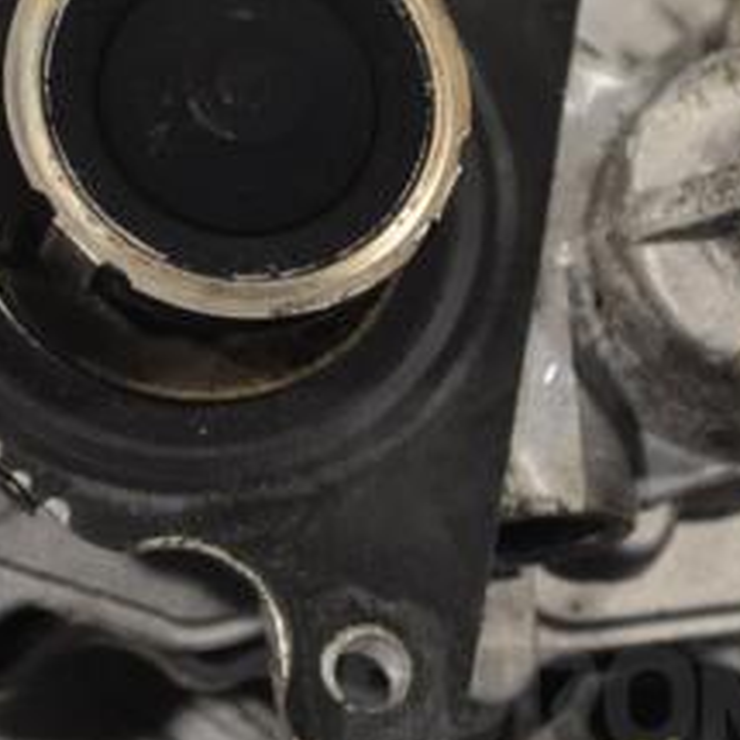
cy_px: 241
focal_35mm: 171
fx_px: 4136
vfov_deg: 10.2
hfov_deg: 10.2
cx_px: 279
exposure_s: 1/100
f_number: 5.3
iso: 400
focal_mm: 48
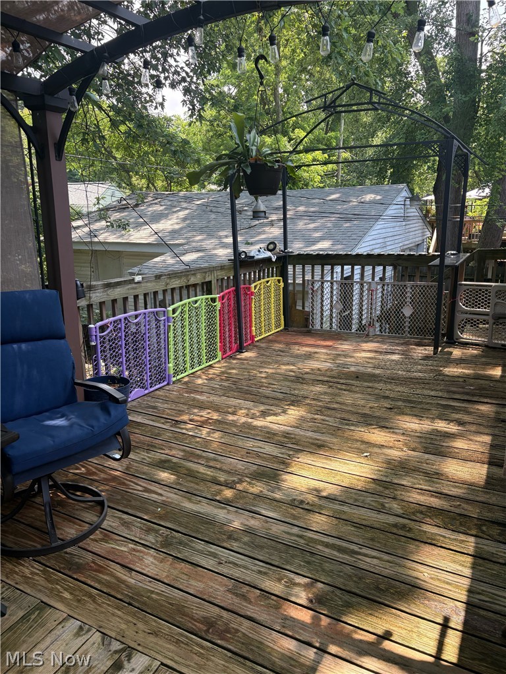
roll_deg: +0.1
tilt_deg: -13.3
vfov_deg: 67.3
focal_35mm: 26
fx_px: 507
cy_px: 337
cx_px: 253
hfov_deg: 53.1
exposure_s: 1/384
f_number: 1.6
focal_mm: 5.96
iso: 64
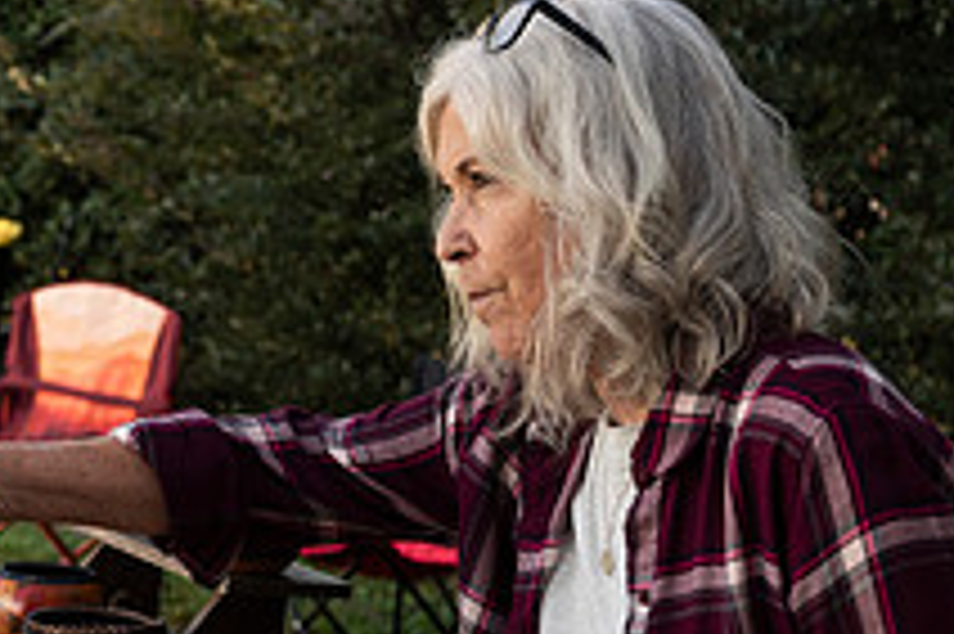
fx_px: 3416
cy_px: 454
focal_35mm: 129
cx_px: 21
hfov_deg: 15.6
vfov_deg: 10.6
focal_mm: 38
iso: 200
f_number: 4.5
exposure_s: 1/160
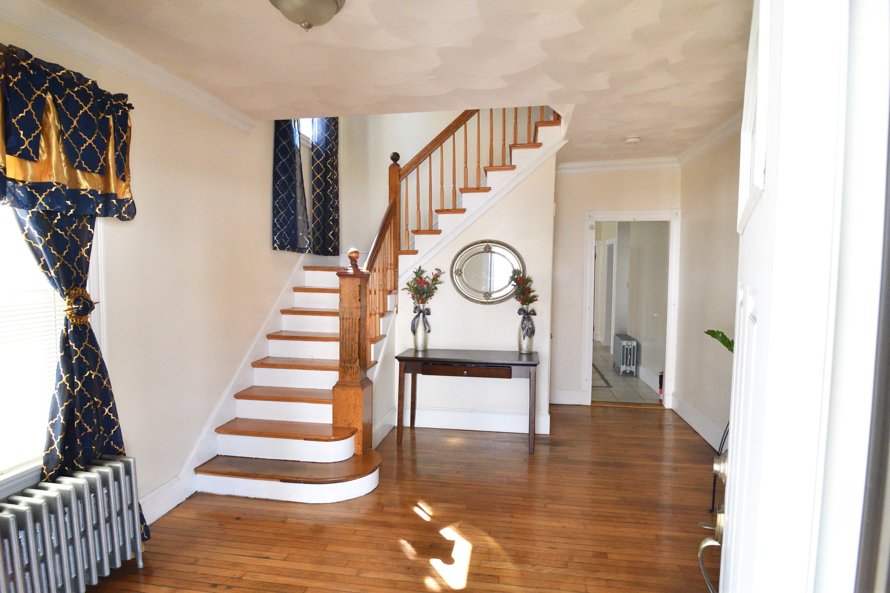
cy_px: 296
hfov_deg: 90.0
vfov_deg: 67.4
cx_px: 445
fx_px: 445
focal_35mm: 18
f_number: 8
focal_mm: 12
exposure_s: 1/250
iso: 3200
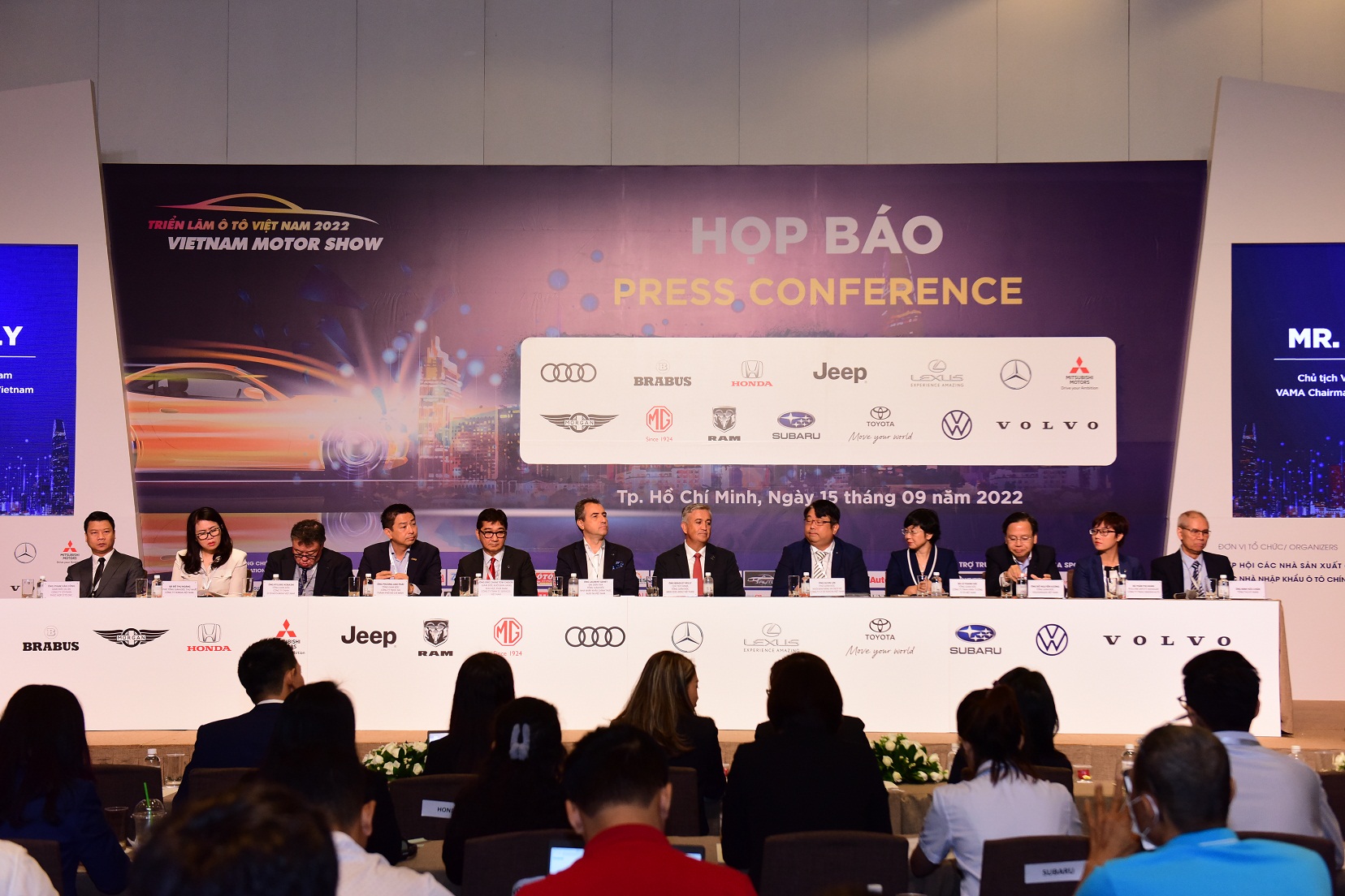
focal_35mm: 48
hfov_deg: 41.1
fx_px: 1793
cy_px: 448
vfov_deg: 28.1
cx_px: 672
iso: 2000
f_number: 4.5
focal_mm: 48
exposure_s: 1/125
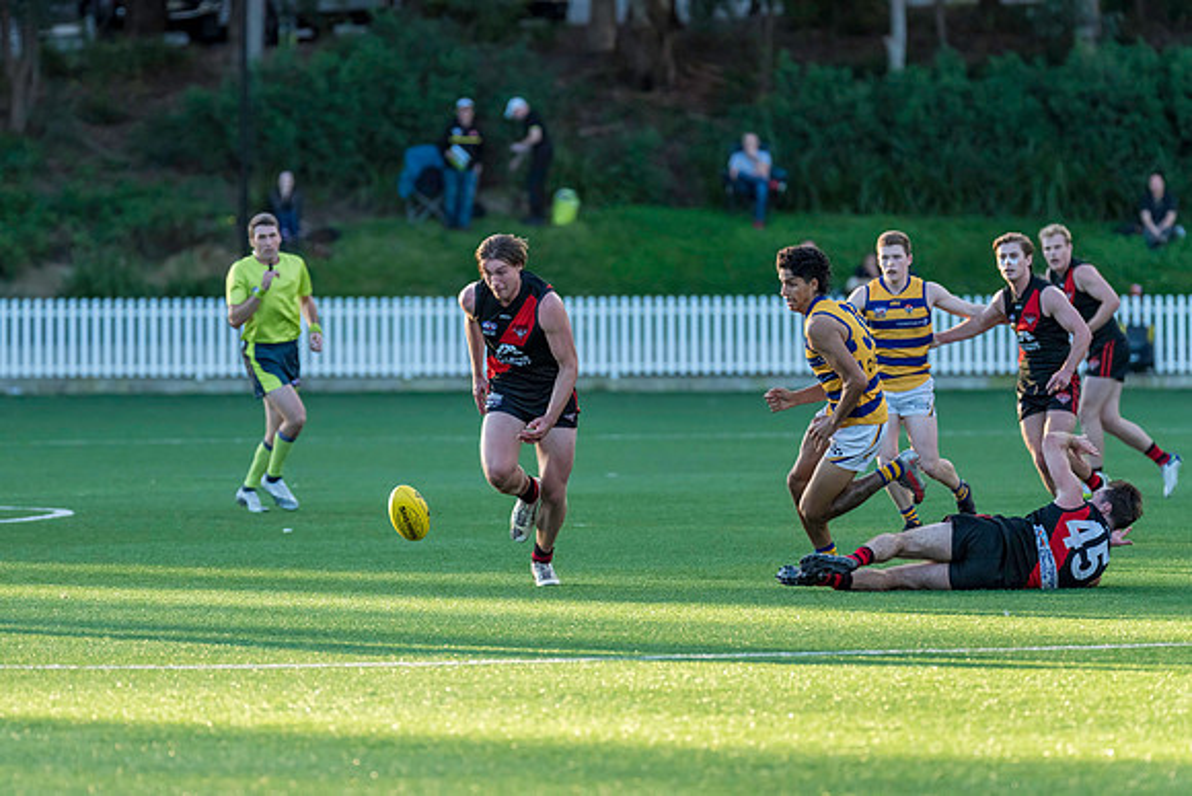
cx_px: 488
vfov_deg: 4.3
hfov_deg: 6.4
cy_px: 384
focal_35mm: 320
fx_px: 10582
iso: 800
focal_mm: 270
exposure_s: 1/2000
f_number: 4
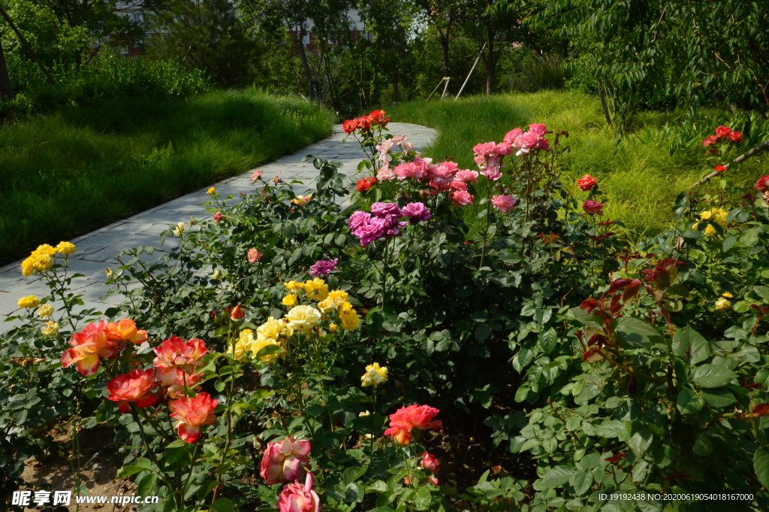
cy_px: 256
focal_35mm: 32
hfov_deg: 59.5
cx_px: 384
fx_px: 672
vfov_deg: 41.6
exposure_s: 1/320
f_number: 22
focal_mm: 21
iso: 800
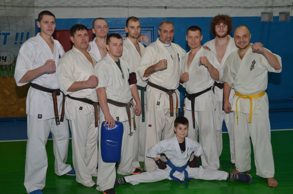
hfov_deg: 51.4
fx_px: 305
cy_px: 97
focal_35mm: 38
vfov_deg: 35.3
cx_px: 146
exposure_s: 1/60
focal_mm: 25
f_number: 7.1
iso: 1000
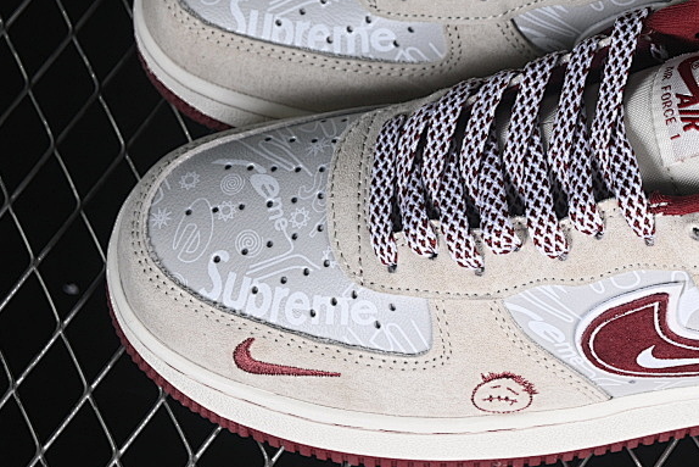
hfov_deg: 14.4
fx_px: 2738
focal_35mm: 141
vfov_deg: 9.7
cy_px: 95
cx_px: 619
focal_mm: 50
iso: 160
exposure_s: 1/80
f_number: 7.1
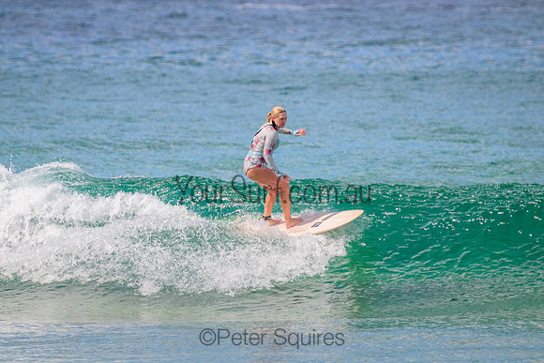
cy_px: 182
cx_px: 272
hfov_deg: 2.6
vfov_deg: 1.7
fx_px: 12091
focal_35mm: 800
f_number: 11
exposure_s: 1/2000
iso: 1250
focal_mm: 800
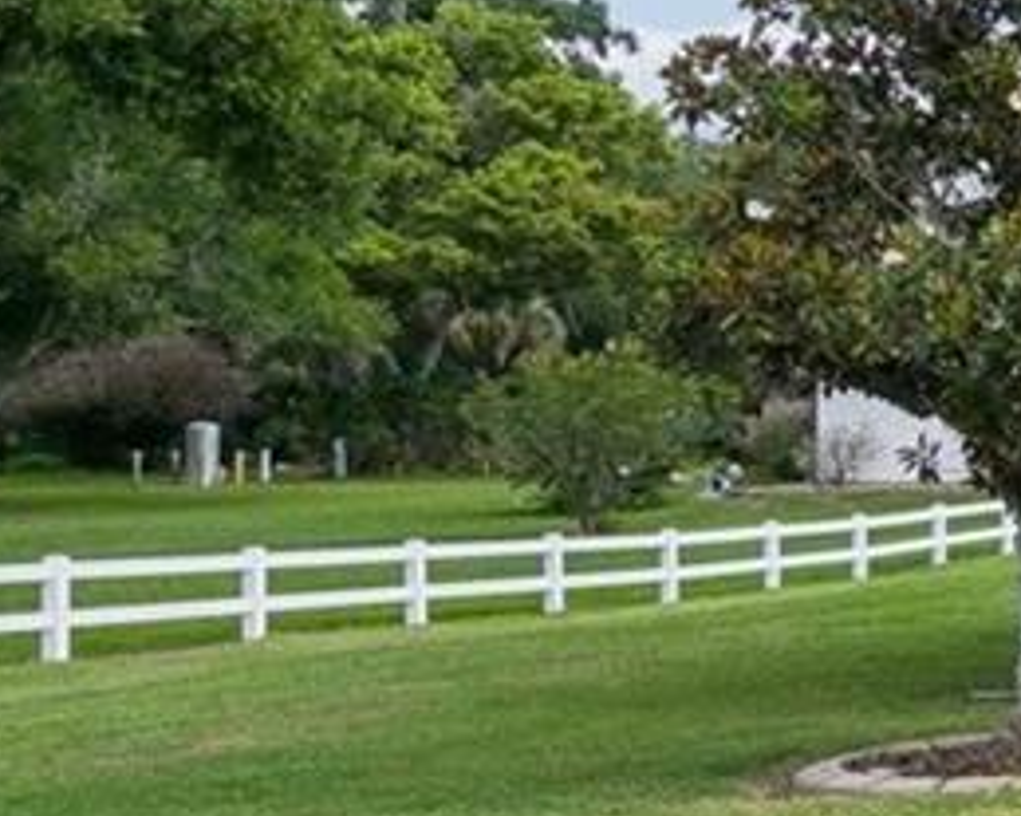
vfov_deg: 17.6
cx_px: 2681
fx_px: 2628
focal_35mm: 87
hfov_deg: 13.3
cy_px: 418
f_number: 8
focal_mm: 10
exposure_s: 1/200
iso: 100
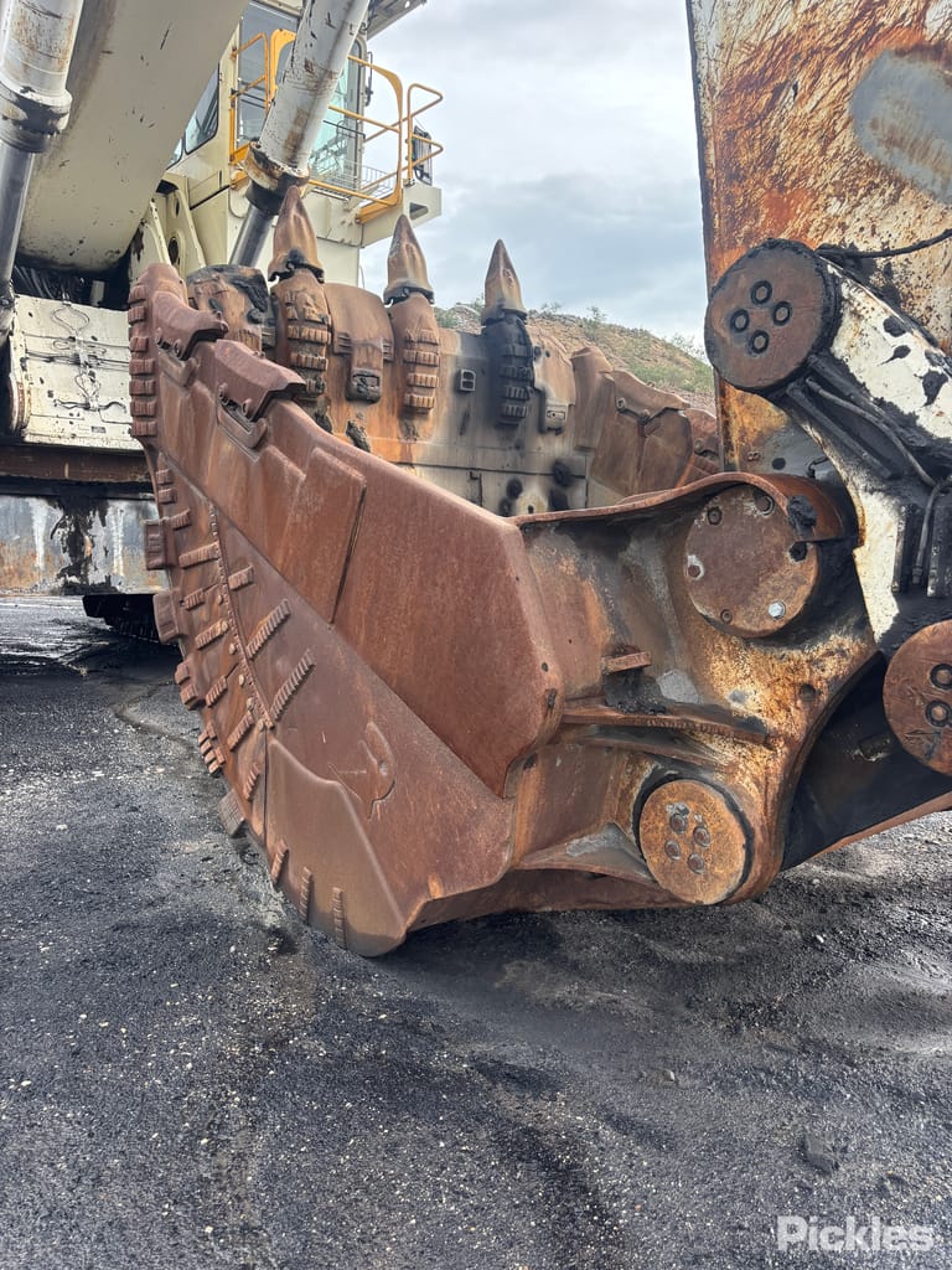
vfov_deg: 67.3
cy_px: 635
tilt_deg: -7.1
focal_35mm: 26
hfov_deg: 53.1
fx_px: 953
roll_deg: -1.4
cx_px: 476
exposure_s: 1/270
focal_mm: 5.96
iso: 50
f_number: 1.6
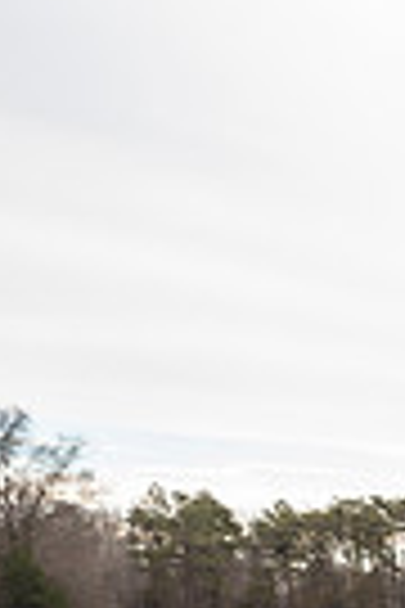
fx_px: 1114
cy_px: 723
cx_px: 1277
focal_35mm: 66
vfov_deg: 27.1
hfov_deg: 10.8
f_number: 2.8
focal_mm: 14
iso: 200
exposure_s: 1/200
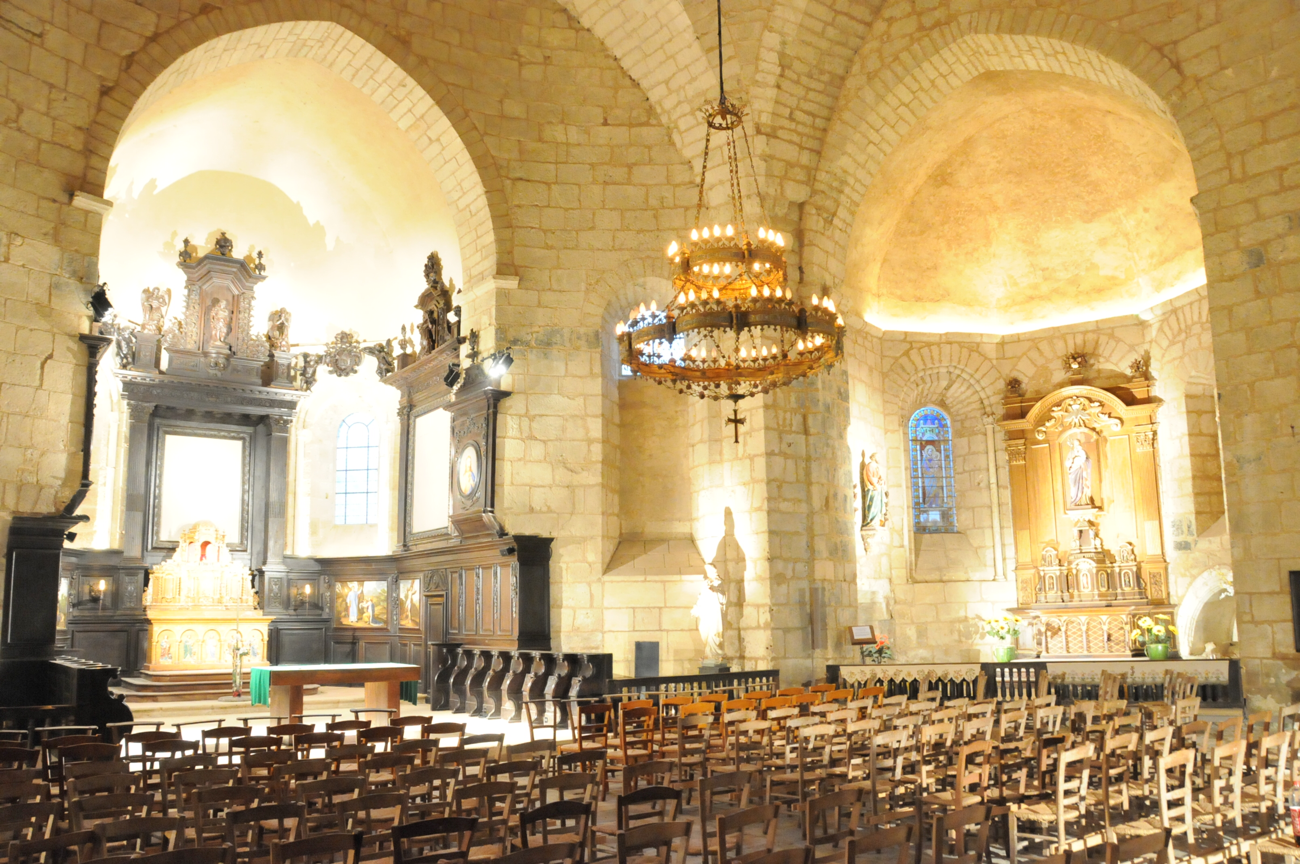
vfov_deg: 47.8
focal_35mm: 27
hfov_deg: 67.4
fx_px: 974
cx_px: 650
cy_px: 432
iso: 3200
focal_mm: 18
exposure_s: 1/2
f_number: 8
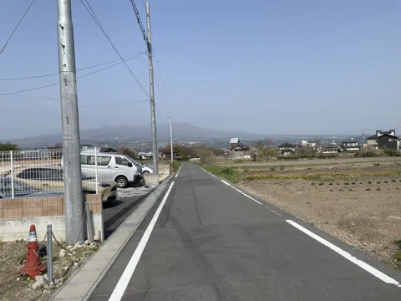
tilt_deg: +3.9
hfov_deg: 67.3
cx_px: 200
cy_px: 150
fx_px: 301
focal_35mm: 26
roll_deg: +2.2
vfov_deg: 53.1
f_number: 1.6
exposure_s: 1/4651
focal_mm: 4.2
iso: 32
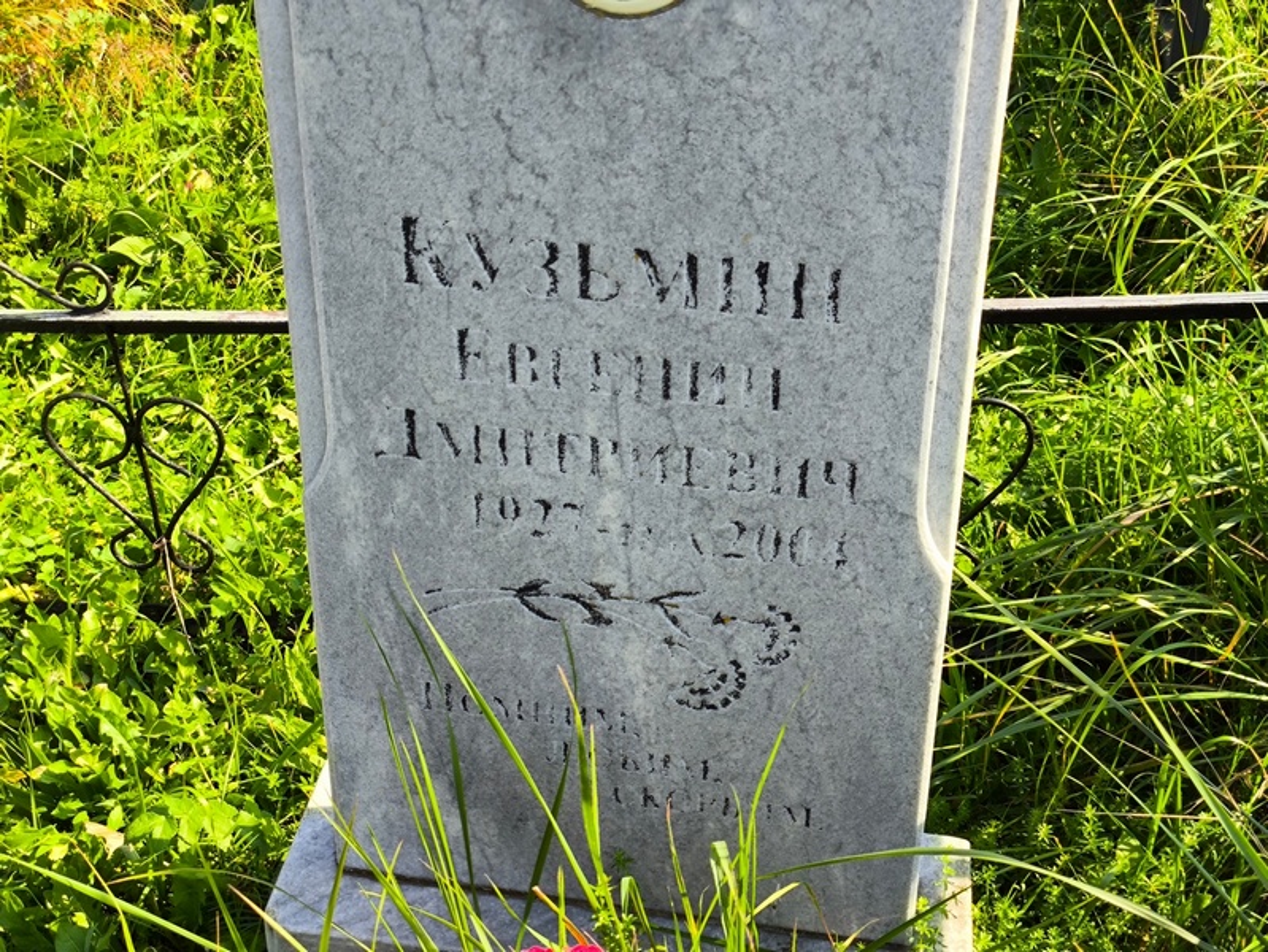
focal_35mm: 50
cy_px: 476
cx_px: 634
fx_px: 1832
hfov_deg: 38.2
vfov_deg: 29.1
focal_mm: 4.71
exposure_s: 1/345
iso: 50
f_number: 1.7
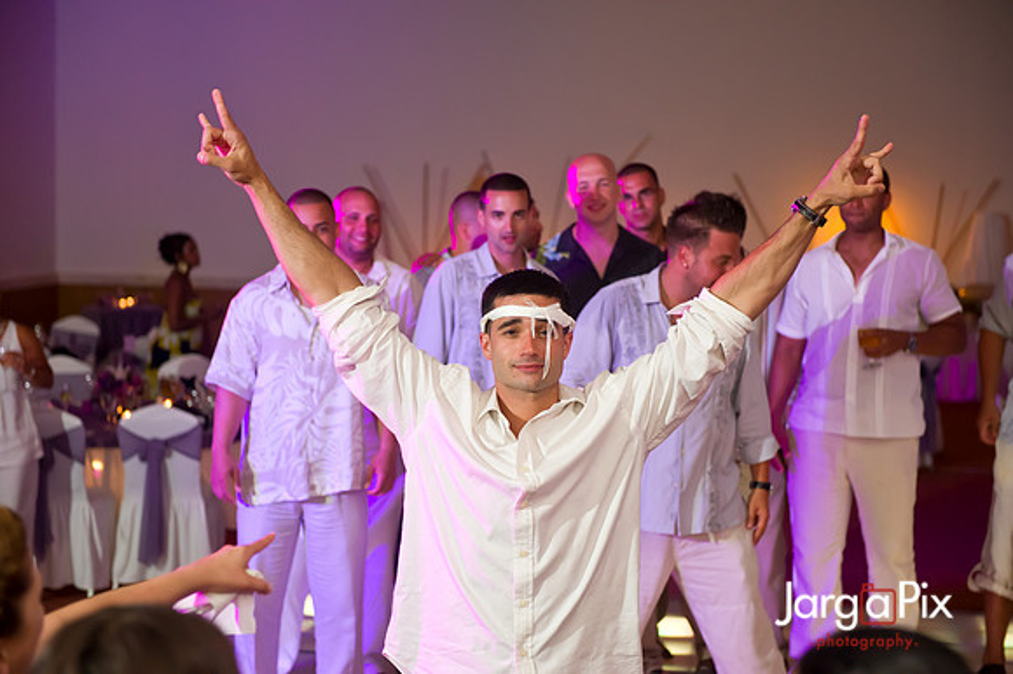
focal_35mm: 70
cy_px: 337
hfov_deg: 28.9
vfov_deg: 19.4
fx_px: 1969
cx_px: 506
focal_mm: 70
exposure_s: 1/125
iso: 1600
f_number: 3.5
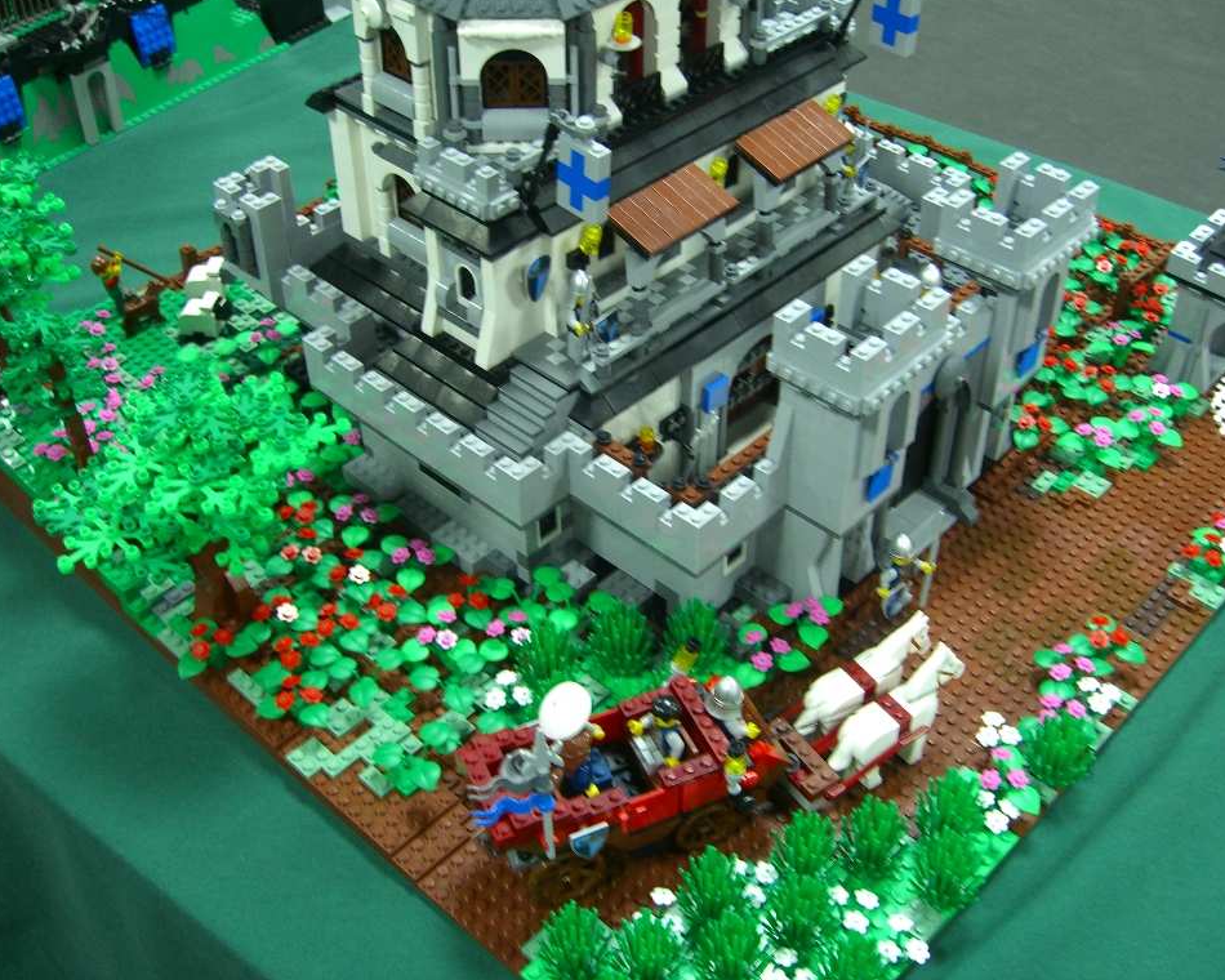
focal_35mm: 40
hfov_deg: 45.8
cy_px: 486
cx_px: 632
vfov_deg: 37.3
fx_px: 1450
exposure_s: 1/8
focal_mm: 7.9
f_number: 2.8
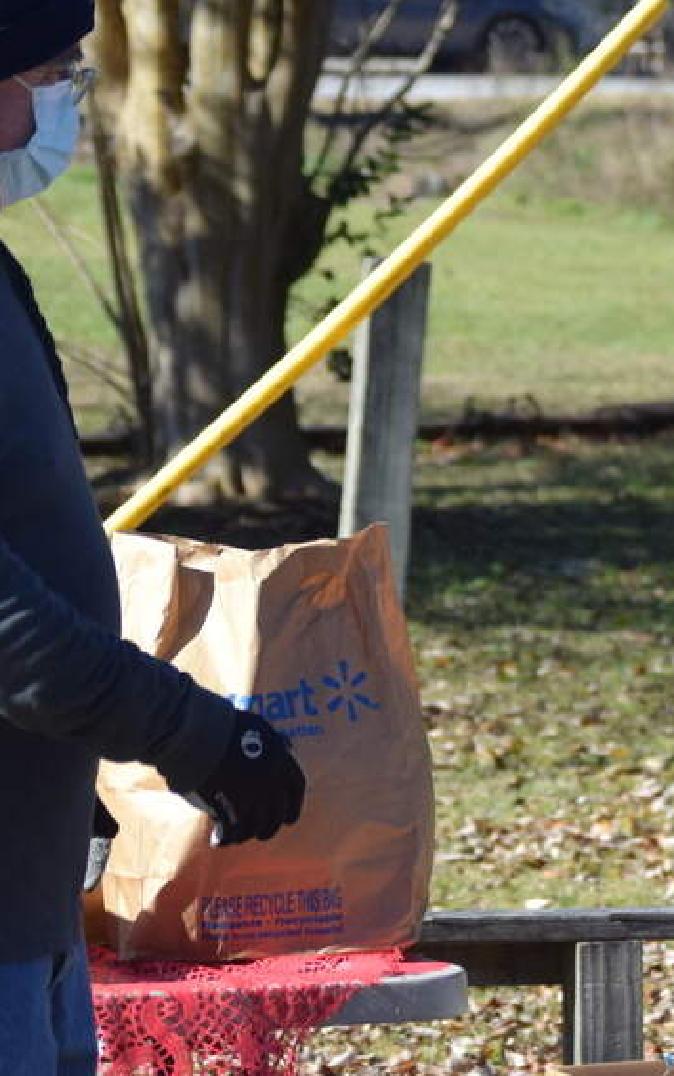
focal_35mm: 221
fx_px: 6489
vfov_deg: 9.5
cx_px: 1079
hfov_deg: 5.9
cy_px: 408
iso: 400
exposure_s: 1/1250
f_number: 5.6
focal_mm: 68
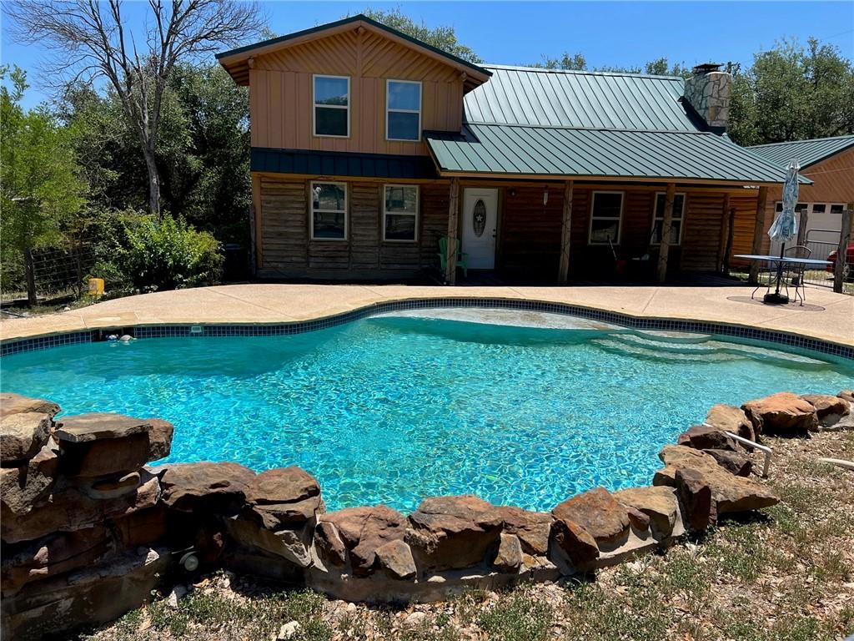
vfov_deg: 53.1
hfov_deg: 67.3
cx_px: 427
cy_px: 320
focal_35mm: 26
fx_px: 641
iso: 50
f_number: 1.5
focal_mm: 5.7
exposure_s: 1/4444
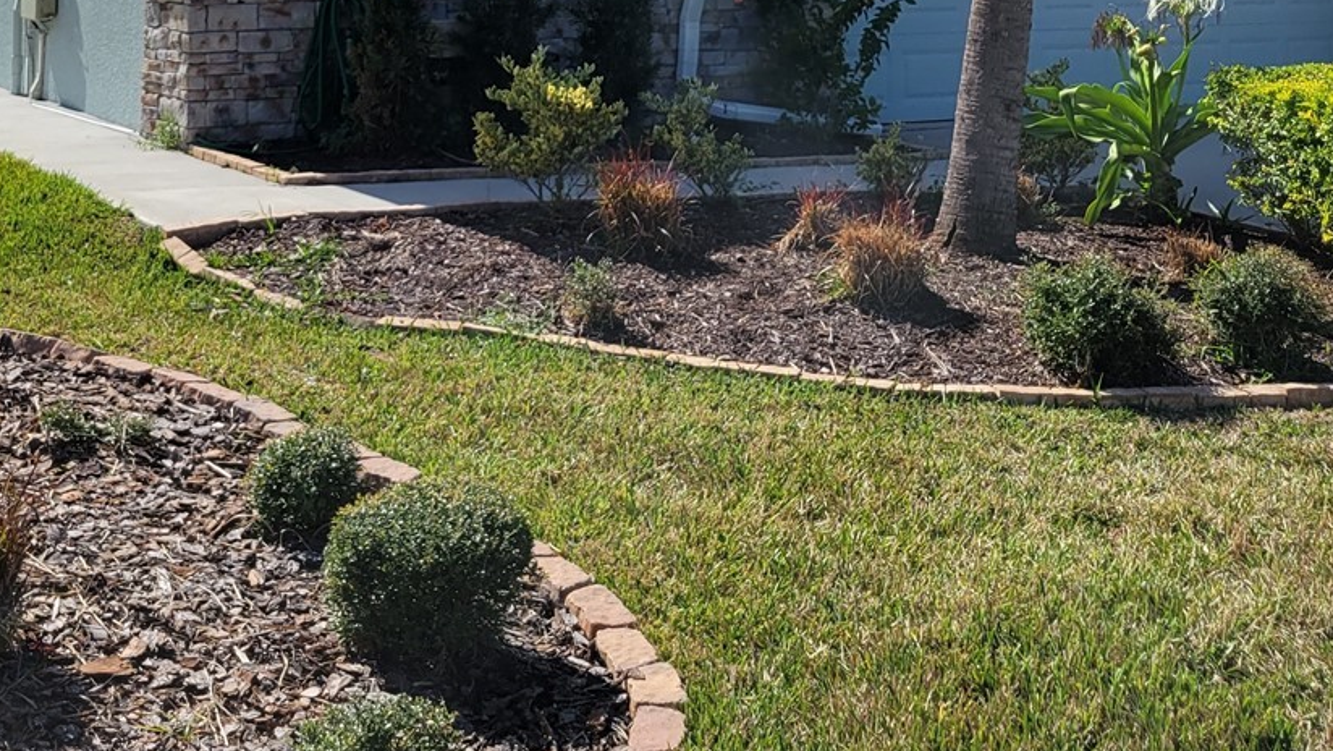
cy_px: -165
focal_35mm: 55
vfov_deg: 20.4
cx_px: 563
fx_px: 1945
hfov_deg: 37.8
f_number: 1.8
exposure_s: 1/3924
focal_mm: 5.4
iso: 40
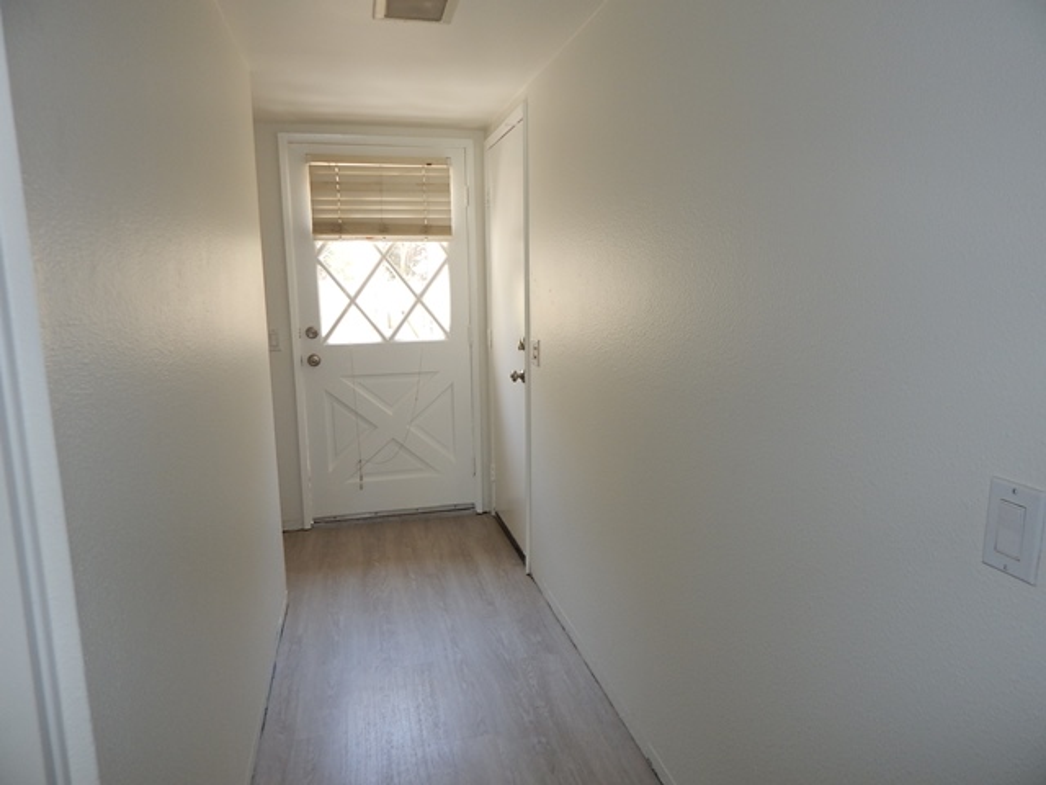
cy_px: 392
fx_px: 665
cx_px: 523
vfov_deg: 61.1
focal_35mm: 22
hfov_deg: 76.4
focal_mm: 4
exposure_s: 1/30
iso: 160
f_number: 3
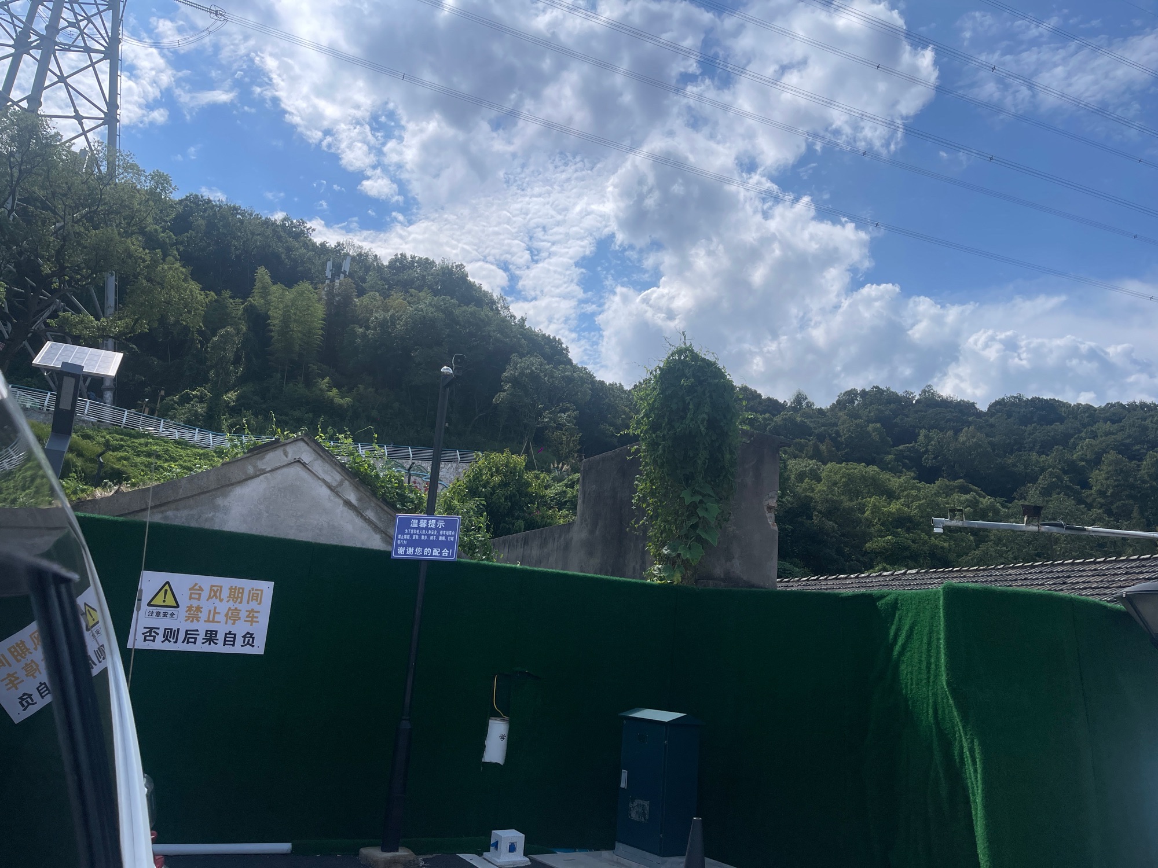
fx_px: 870
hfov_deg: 67.3
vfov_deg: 53.1
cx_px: 579
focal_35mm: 26
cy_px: 434
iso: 50
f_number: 1.6
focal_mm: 5.1
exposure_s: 1/10000
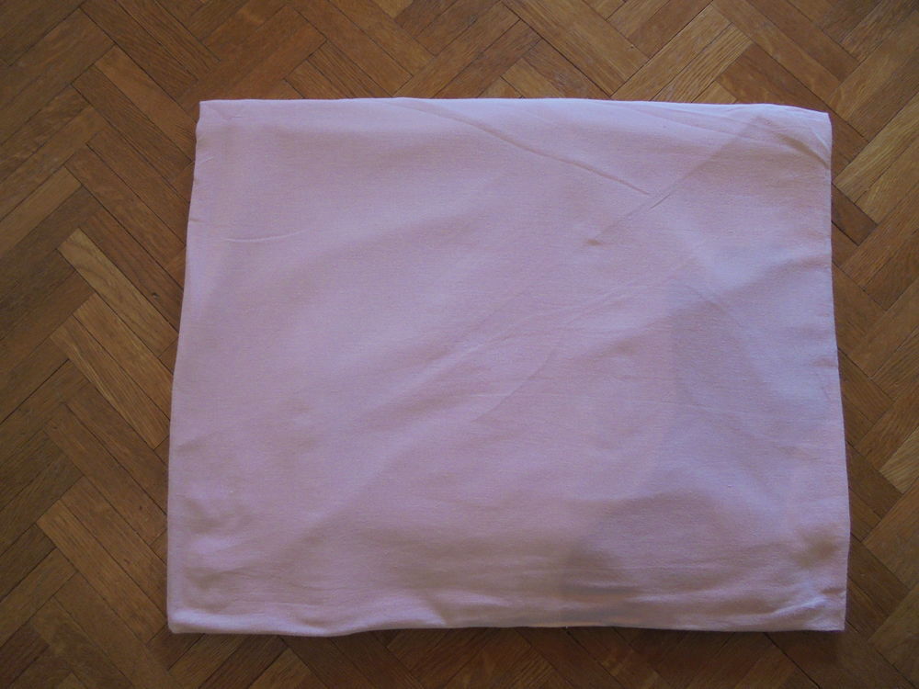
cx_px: 460
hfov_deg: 67.3
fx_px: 690
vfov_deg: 53.1
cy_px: 344
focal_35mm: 26
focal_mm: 4.6
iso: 200
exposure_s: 1/80
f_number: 3.5
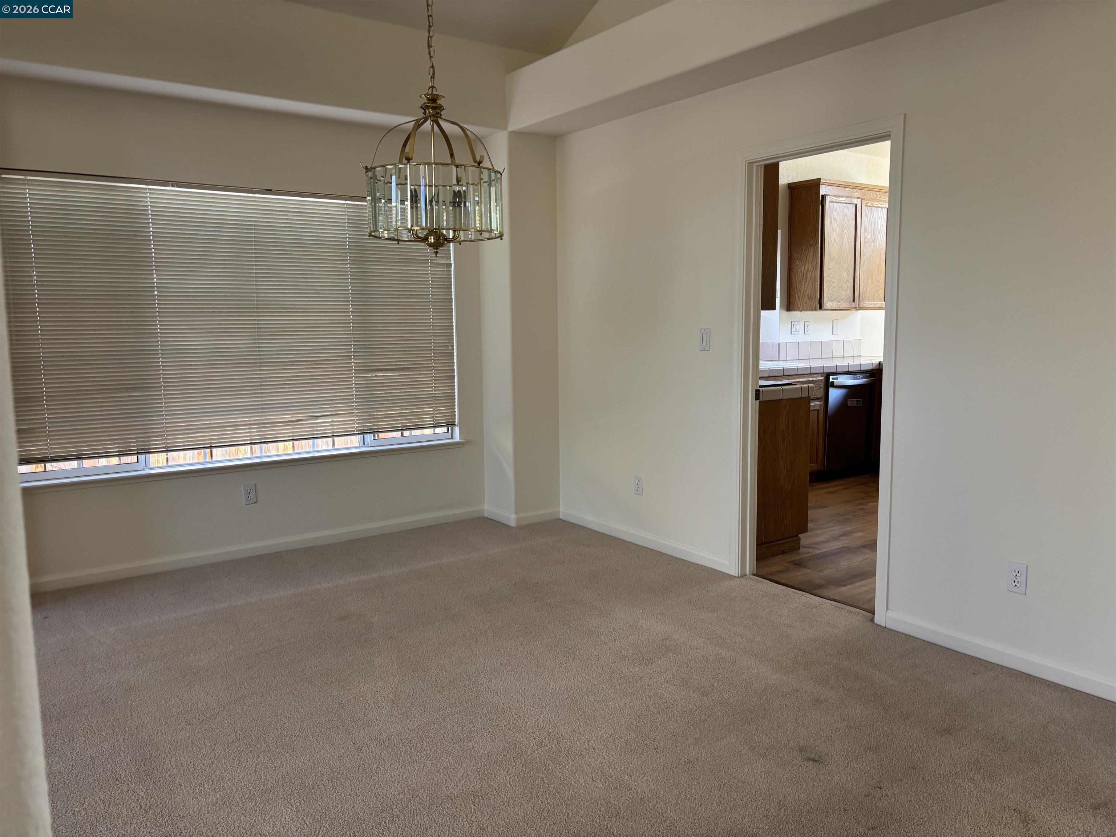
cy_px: 418
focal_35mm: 26
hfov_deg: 67.3
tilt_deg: -5.8
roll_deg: +0.2
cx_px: 558
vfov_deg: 53.1
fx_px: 838
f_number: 1.6
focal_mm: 5.96
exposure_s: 1/121
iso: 100
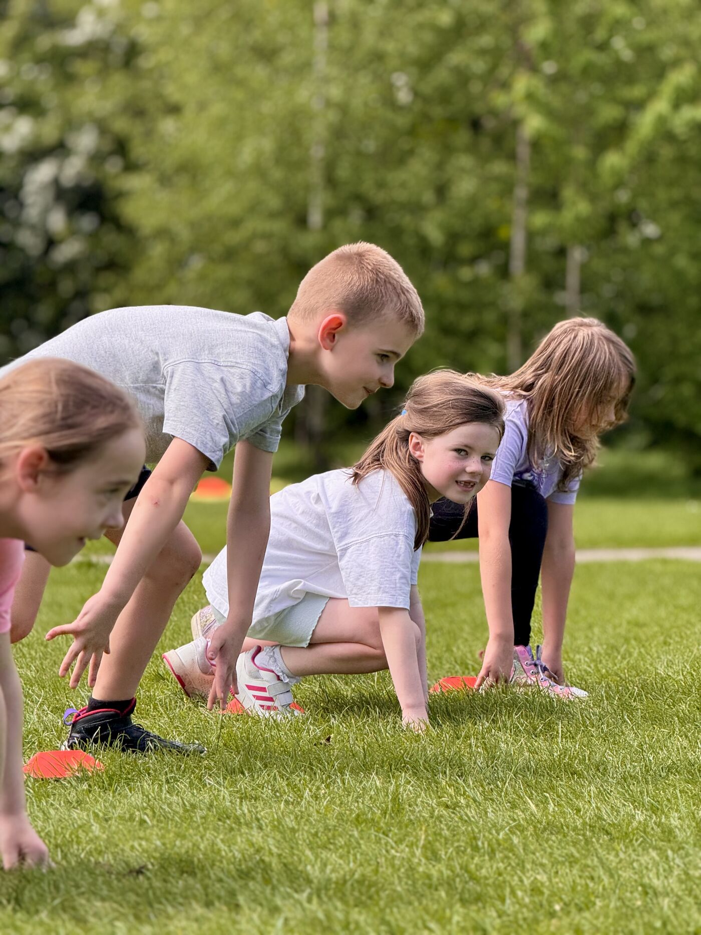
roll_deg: -0.9
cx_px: 350
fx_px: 3240
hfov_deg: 12.3
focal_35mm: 120
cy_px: 468
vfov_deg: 16.4
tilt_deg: -0.2
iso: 50
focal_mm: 15.66
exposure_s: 1/522
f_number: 2.8
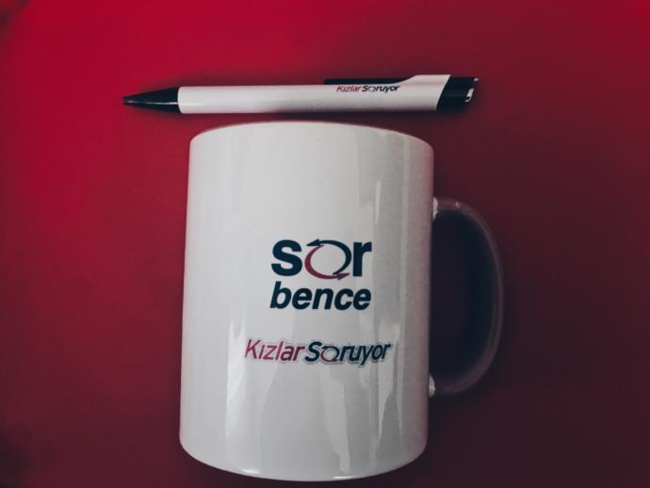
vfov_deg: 49.8
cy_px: 244
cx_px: 325
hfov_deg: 63.4
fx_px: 526
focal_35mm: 28
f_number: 1.8
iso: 40
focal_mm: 3.99
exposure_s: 1/25
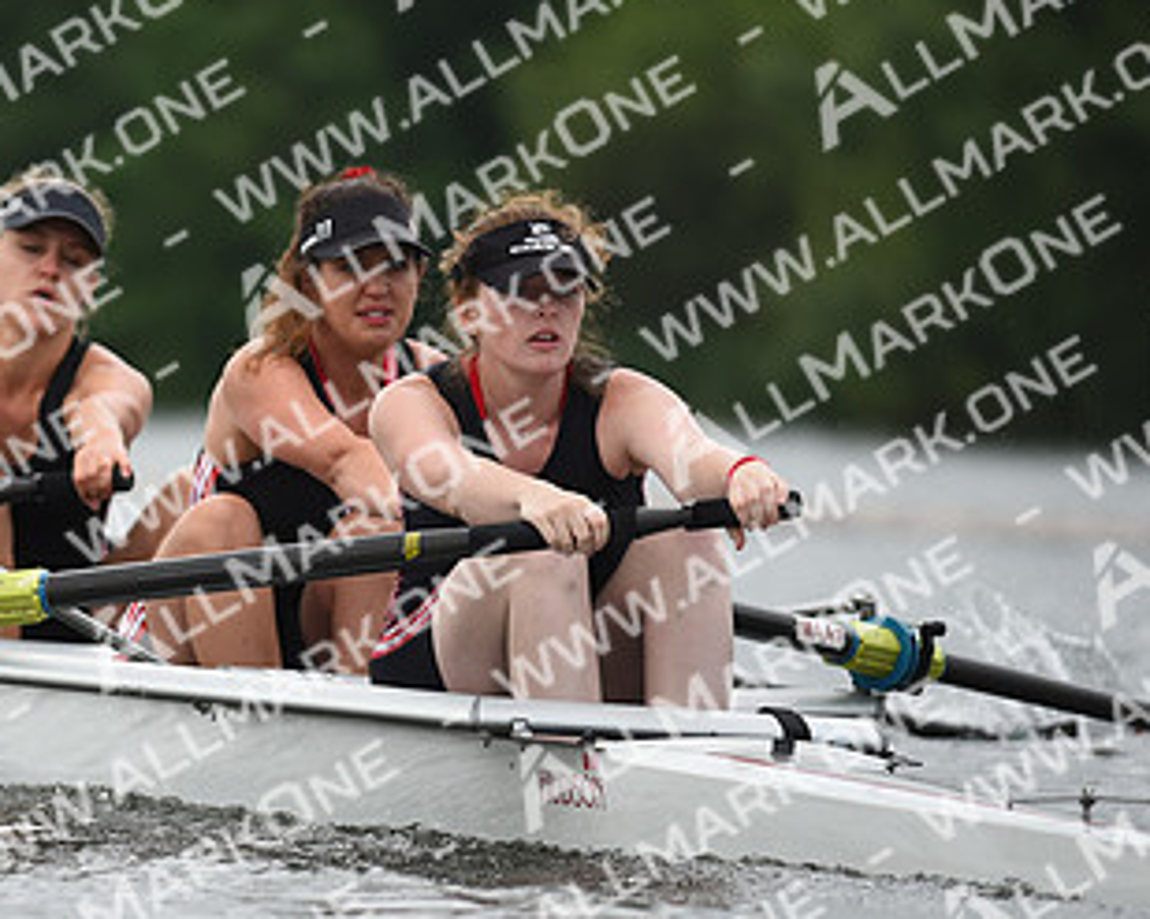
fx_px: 17999
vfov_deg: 2.9
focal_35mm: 529
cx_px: 160
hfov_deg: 3.7
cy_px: 430
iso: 200
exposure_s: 1/1600
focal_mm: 300
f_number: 4
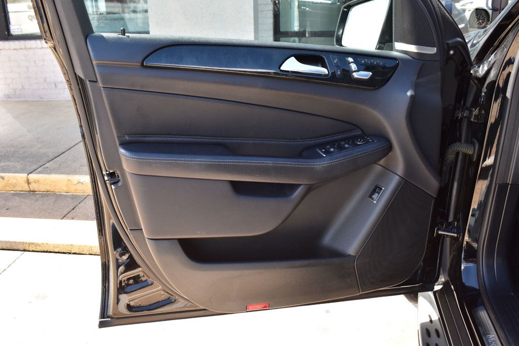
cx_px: 260
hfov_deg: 55.1
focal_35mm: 34
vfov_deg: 38.3
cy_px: 173
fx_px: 497
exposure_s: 1/125
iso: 400
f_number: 9
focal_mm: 23
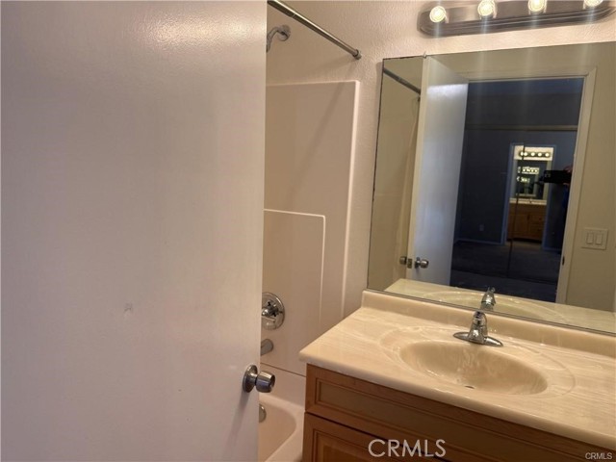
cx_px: 308
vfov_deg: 56.8
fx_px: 427
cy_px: 231
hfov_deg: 71.6
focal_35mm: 24
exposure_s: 1/135
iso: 64
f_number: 1.78
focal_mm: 6.76
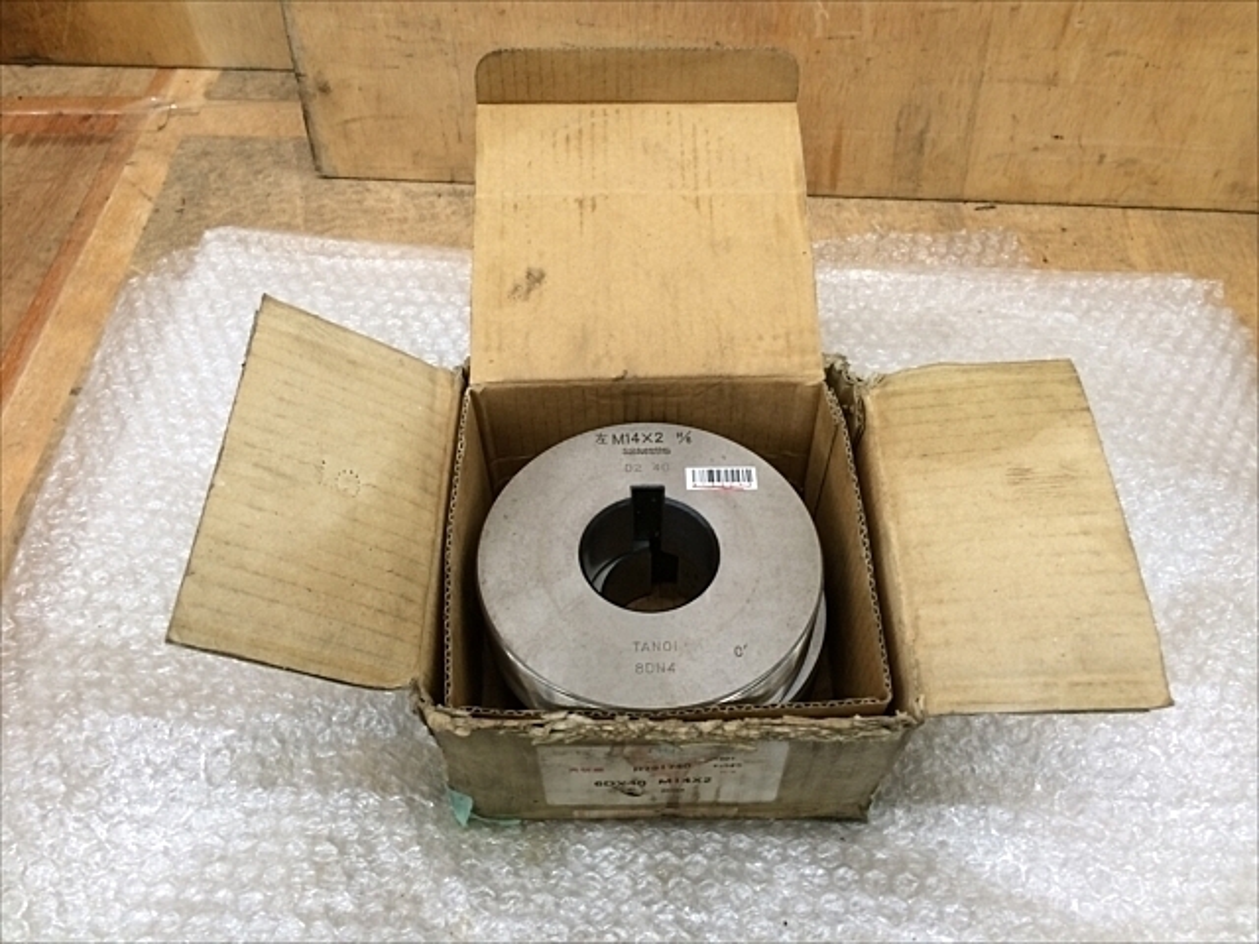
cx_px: 630
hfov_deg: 61.7
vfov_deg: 48.2
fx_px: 1055
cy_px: 472
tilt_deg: -52.3
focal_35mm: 29
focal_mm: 4.15
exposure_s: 1/30
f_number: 2.2
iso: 80
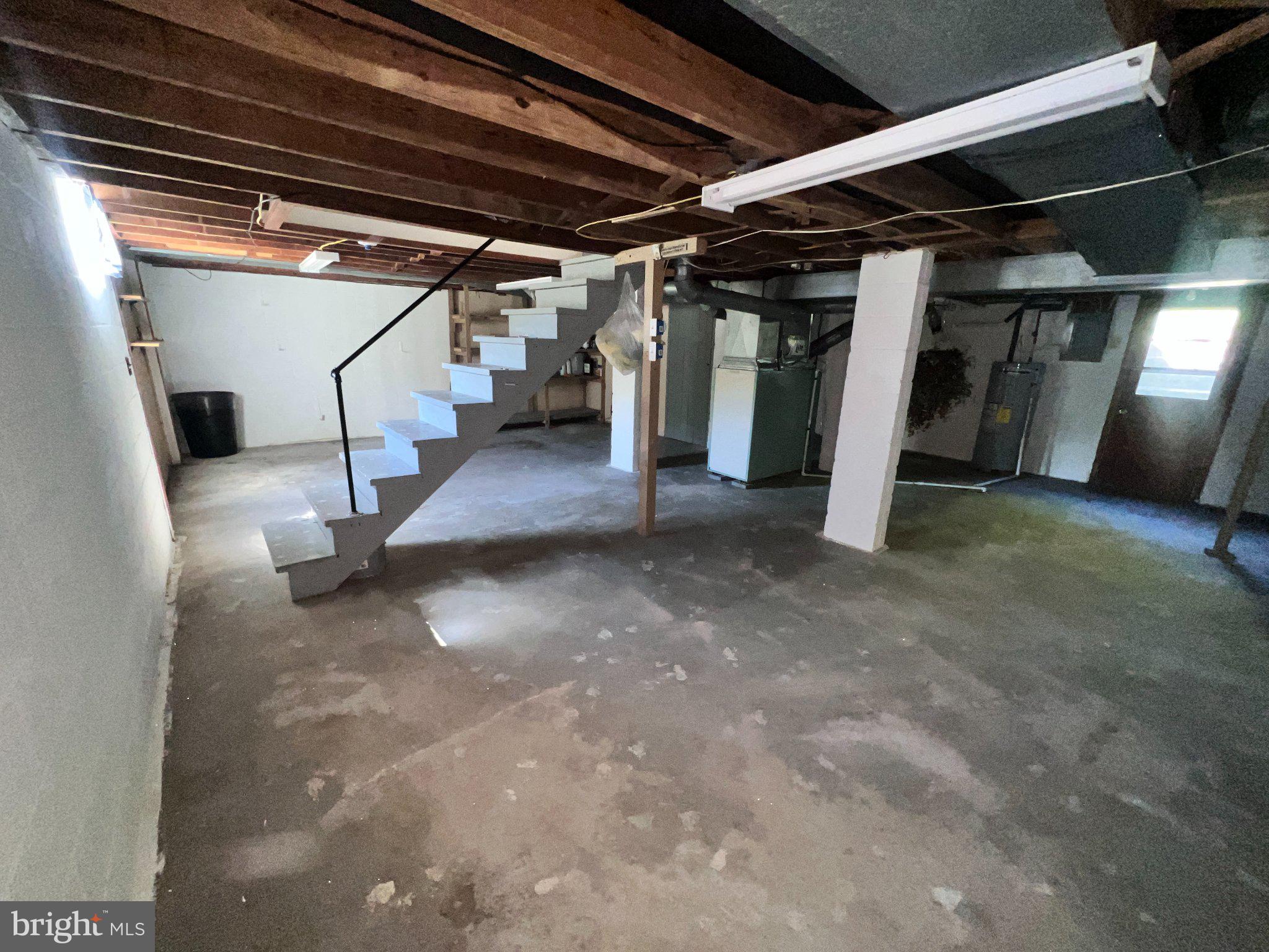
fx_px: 477
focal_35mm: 13
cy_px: 476
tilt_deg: -16.5
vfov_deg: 89.9
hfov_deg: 106.2
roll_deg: -1.5
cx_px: 634
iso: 200
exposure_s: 1/60
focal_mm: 1.57
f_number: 1.8
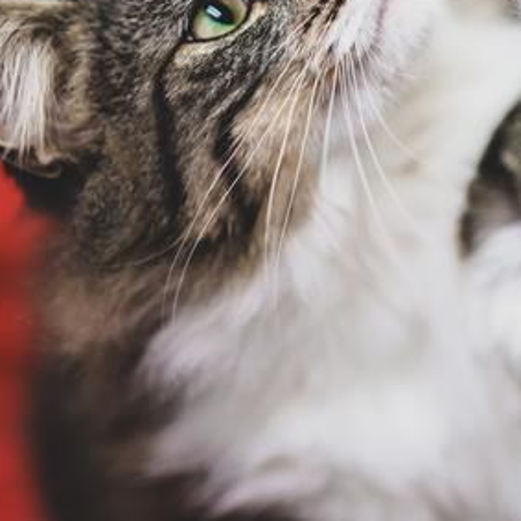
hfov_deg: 10.7
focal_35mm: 164
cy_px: -18
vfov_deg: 10.6
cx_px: 312
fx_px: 2793
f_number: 1.6
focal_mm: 56
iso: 3200
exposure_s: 1/500
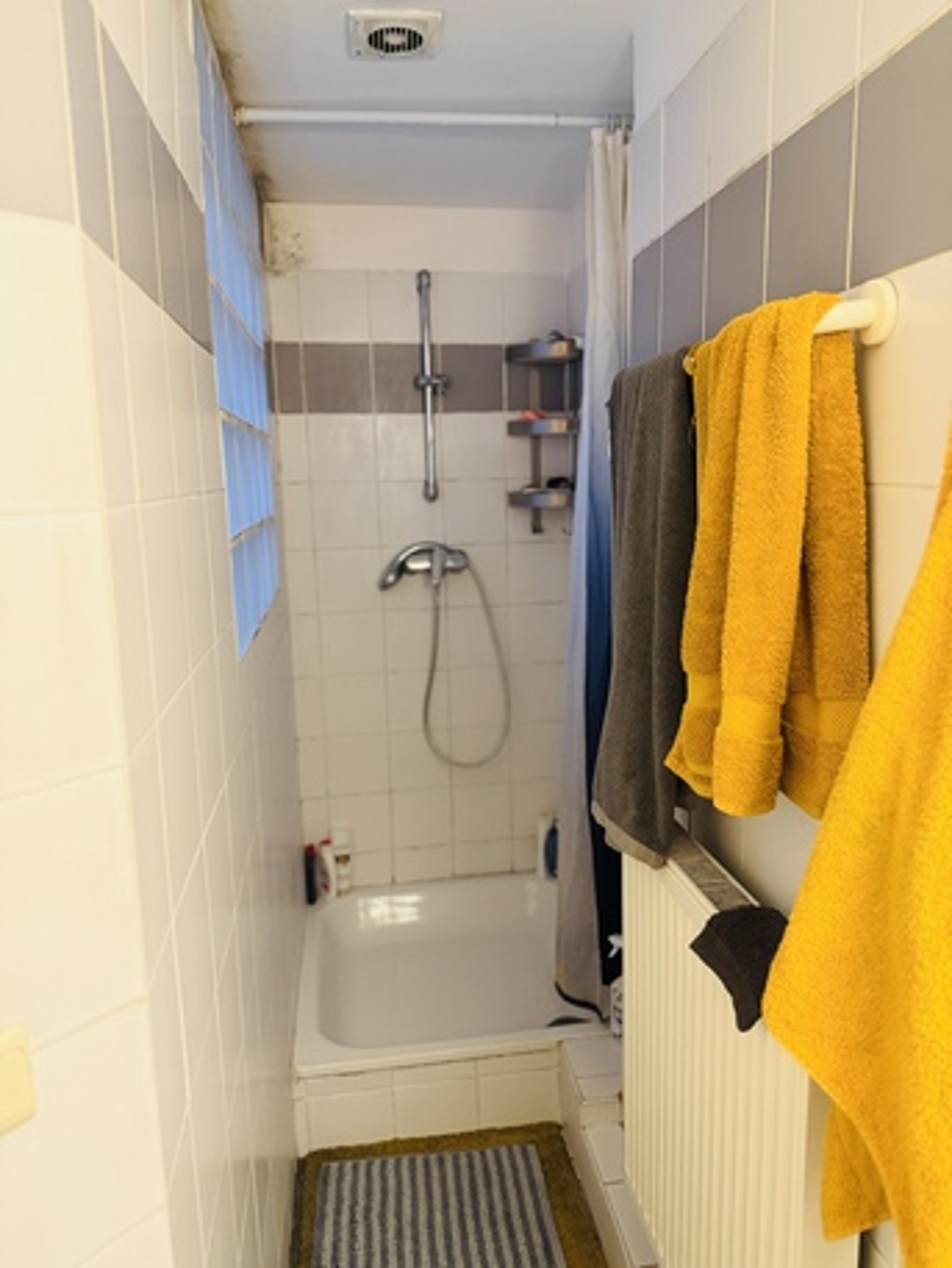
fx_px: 880
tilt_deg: -9.8
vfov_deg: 71.6
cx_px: 476
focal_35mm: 24
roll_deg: +0.8
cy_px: 634
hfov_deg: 56.8
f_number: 1.78
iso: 400
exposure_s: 1/50
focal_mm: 6.76
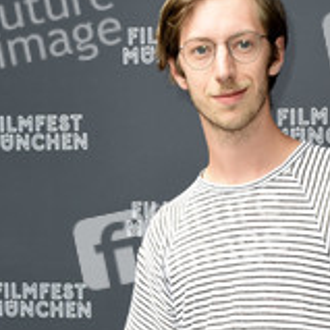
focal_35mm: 192
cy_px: 345
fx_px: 2071
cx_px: 241
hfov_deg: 9.1
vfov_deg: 9.0
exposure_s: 1/80
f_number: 6.3
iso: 500
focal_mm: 60
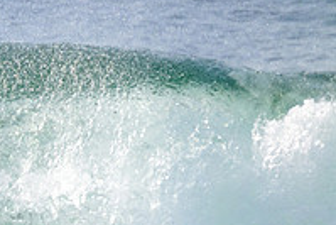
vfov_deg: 0.6
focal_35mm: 2336
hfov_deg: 0.9
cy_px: 307
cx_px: -147
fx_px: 21818
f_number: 11
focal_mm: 800
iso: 1100
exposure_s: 1/2000
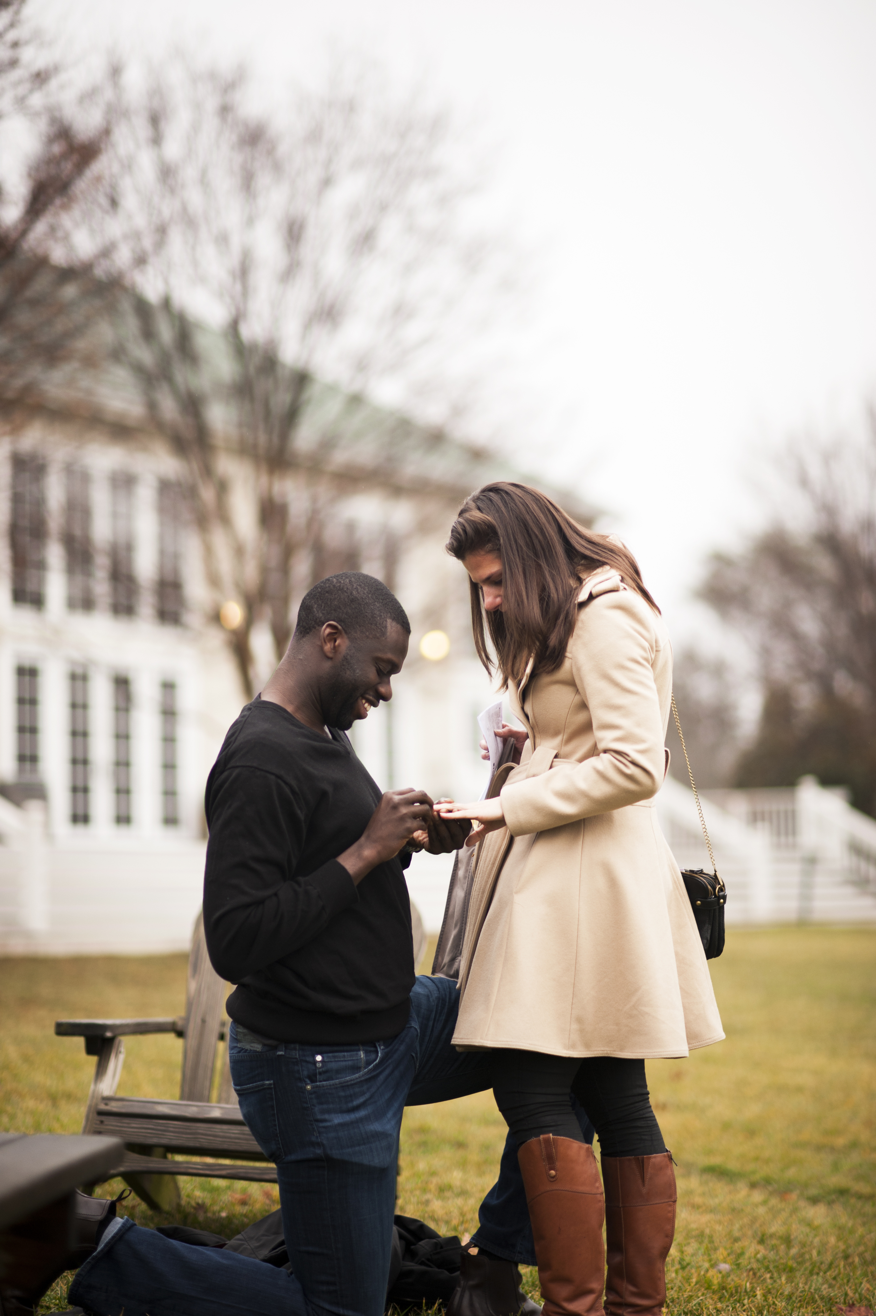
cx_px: 438
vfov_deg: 23.9
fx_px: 3106
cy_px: 658
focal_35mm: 85
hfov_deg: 16.1
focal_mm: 85
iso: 400
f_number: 1.4
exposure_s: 1/500
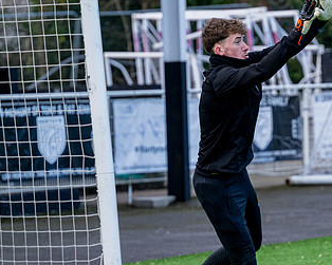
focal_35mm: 333
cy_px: 200
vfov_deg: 4.6
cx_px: 291
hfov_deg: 5.8
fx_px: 3271
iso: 1000
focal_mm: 165
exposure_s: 1/1250
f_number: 4
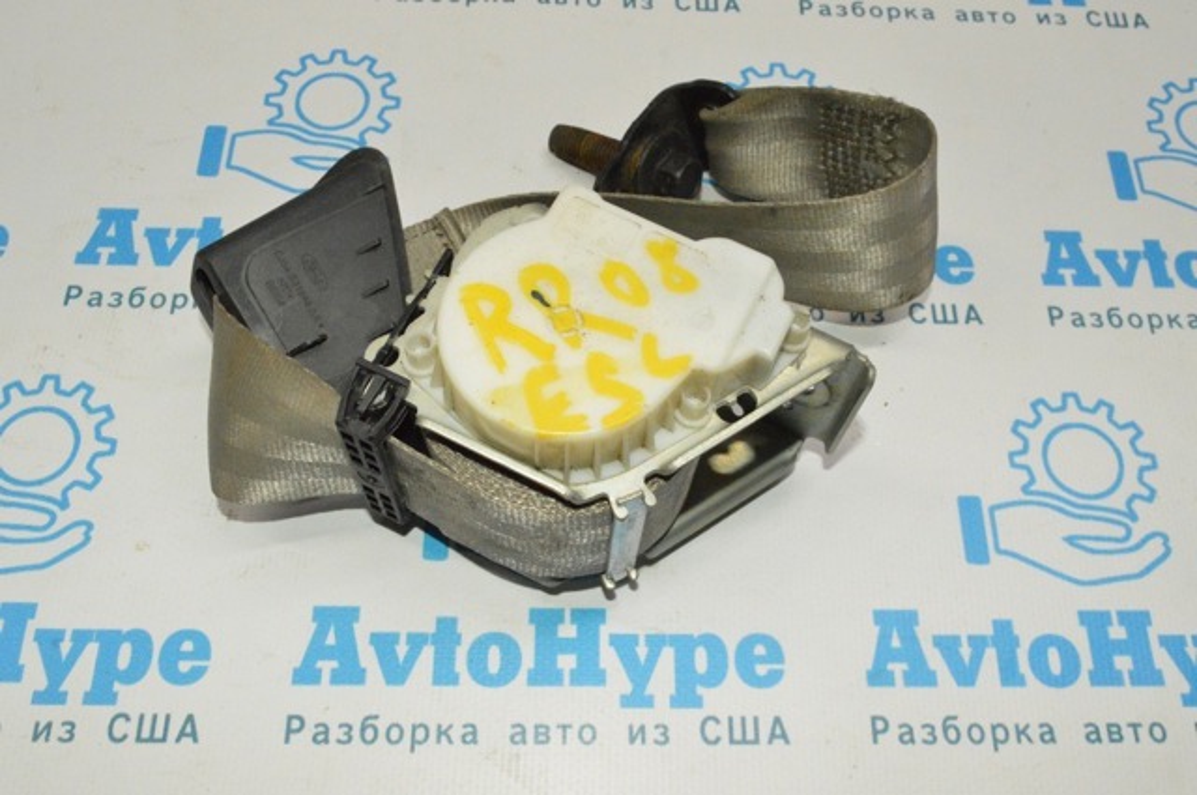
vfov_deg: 38.3
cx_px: 598
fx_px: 1146
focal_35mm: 34
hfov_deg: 55.2
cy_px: 398
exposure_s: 1/200
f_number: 16
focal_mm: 23
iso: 6400
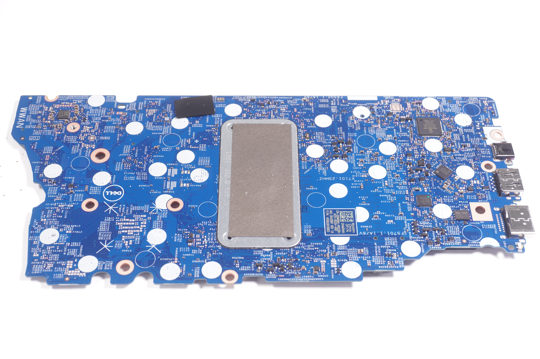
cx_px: 270
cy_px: 180
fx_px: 764
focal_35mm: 51
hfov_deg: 38.9
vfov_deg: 26.4
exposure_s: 1/125
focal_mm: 34
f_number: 6.3
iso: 640
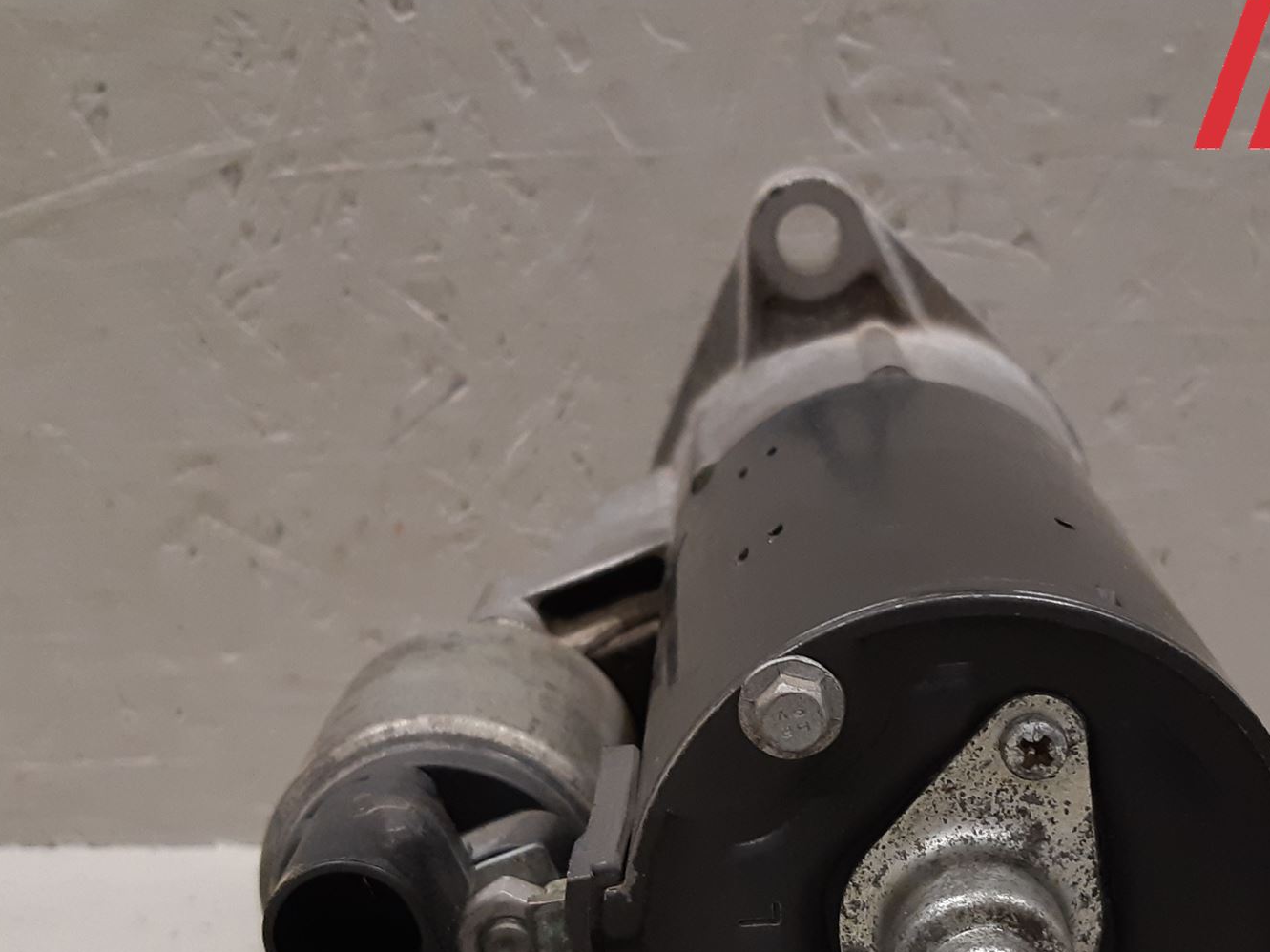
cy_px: 720
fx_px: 1467
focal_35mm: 40
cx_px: 802
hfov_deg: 46.3
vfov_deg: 35.1
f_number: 1.7
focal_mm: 3.93
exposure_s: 1/50
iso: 160
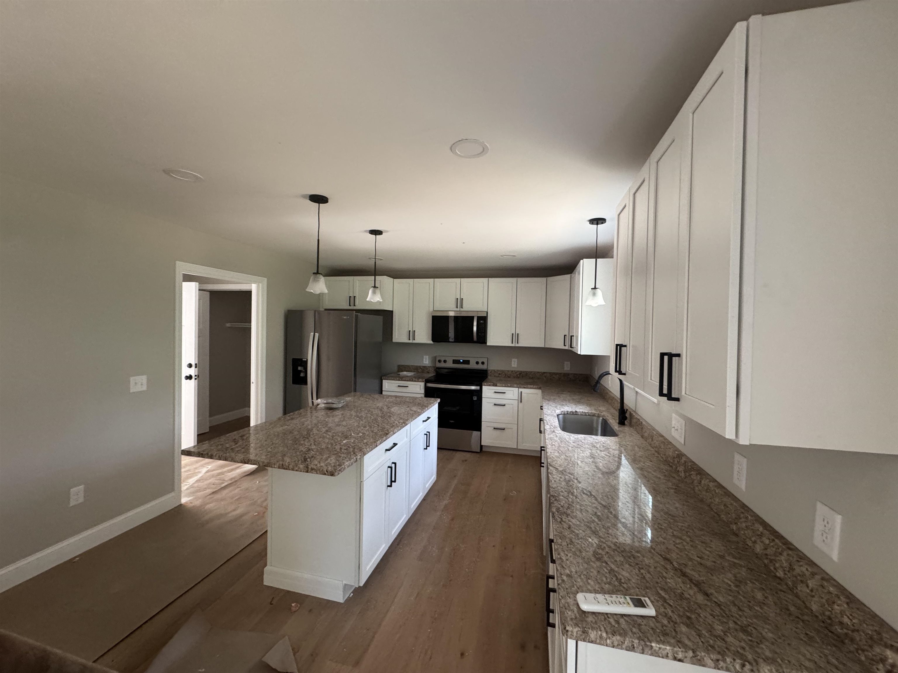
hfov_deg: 102.1
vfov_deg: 85.7
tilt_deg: -0.6
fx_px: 363
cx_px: 449
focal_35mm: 14
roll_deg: -0.3
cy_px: 336
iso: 320
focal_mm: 2.22
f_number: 2.2
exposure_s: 1/62
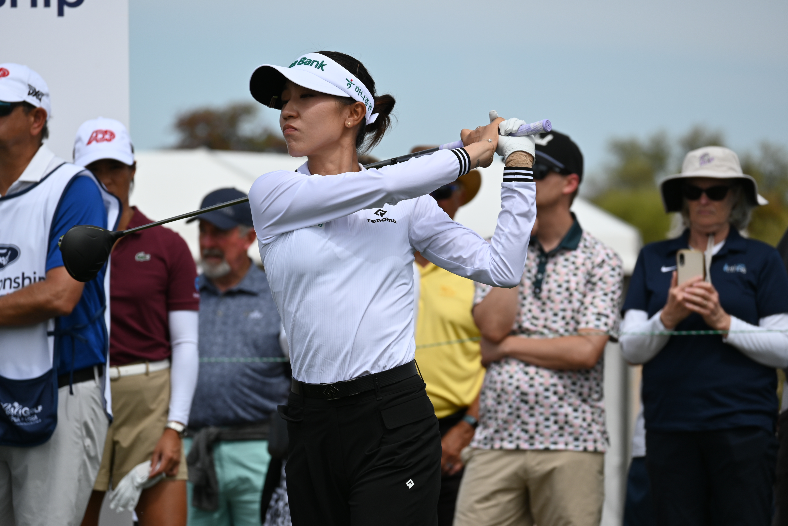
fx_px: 6238
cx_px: 394
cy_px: 263
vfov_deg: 4.8
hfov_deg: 7.2
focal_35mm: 285
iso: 100
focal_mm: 190
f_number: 6.3
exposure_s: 1/640
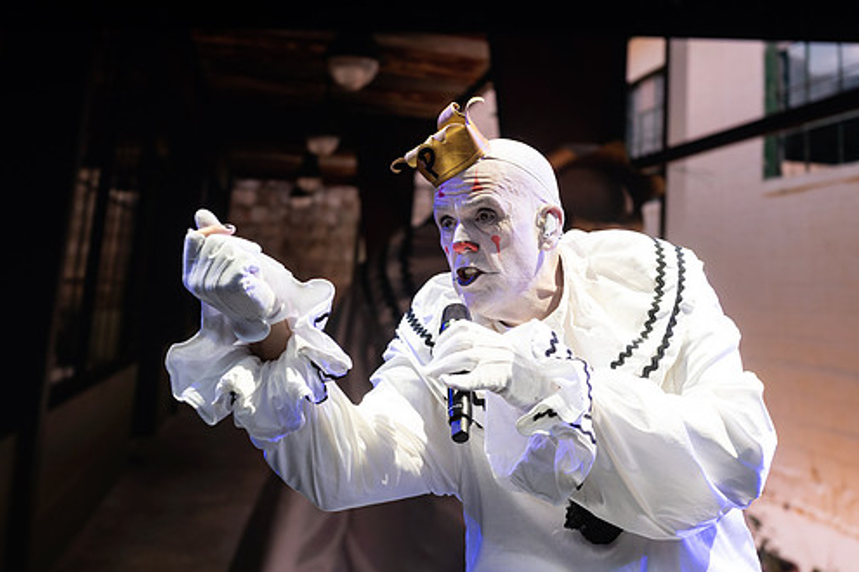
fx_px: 1956
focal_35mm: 82
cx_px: 429
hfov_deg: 24.8
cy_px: 328
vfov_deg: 16.6
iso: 640
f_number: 5
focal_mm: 70
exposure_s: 1/200
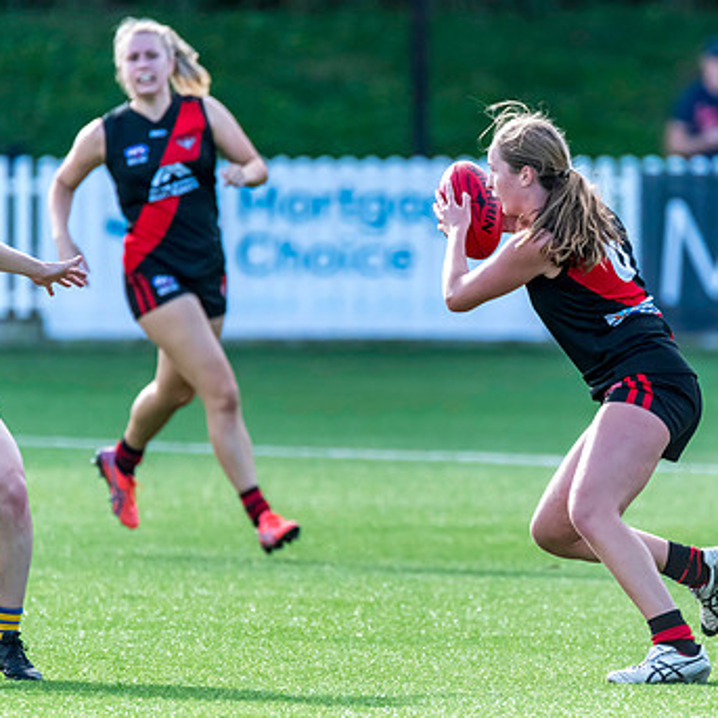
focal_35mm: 990
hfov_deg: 1.8
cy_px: 430
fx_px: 23232
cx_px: 480
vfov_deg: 1.8
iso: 2000
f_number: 6.3
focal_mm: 600
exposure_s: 1/1600
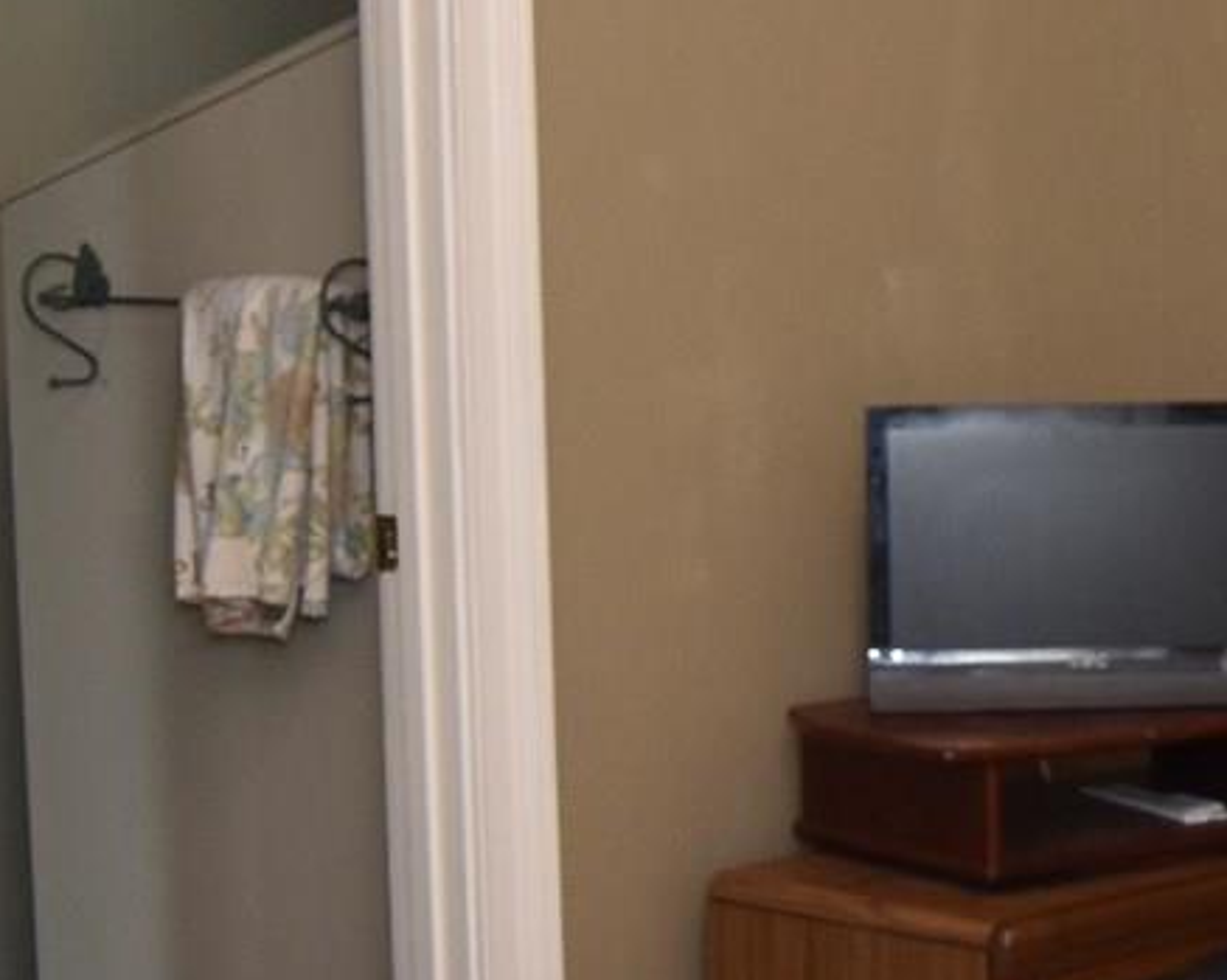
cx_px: 1185
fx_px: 3593
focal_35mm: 99
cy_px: 334
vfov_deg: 15.5
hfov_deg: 18.9
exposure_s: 1/60
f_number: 5
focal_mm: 10
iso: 400
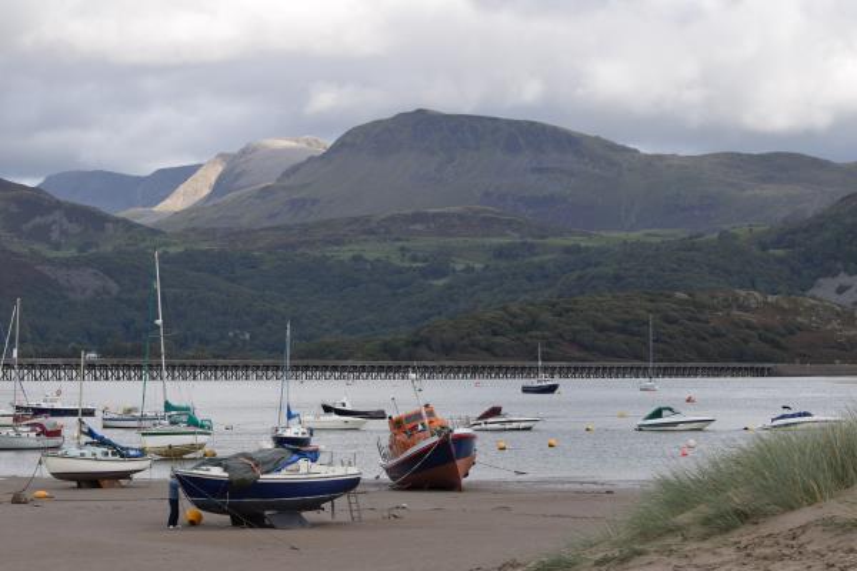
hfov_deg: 19.5
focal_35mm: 105
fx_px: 2499
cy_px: 286
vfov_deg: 13.0
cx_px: 428
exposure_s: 1/250
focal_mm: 70
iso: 220
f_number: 8
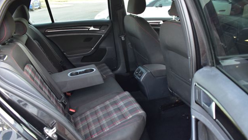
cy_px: 83
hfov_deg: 66.1
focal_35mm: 29
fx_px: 191
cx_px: 124
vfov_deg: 40.0
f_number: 6.3
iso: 720
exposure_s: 1/15
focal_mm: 18
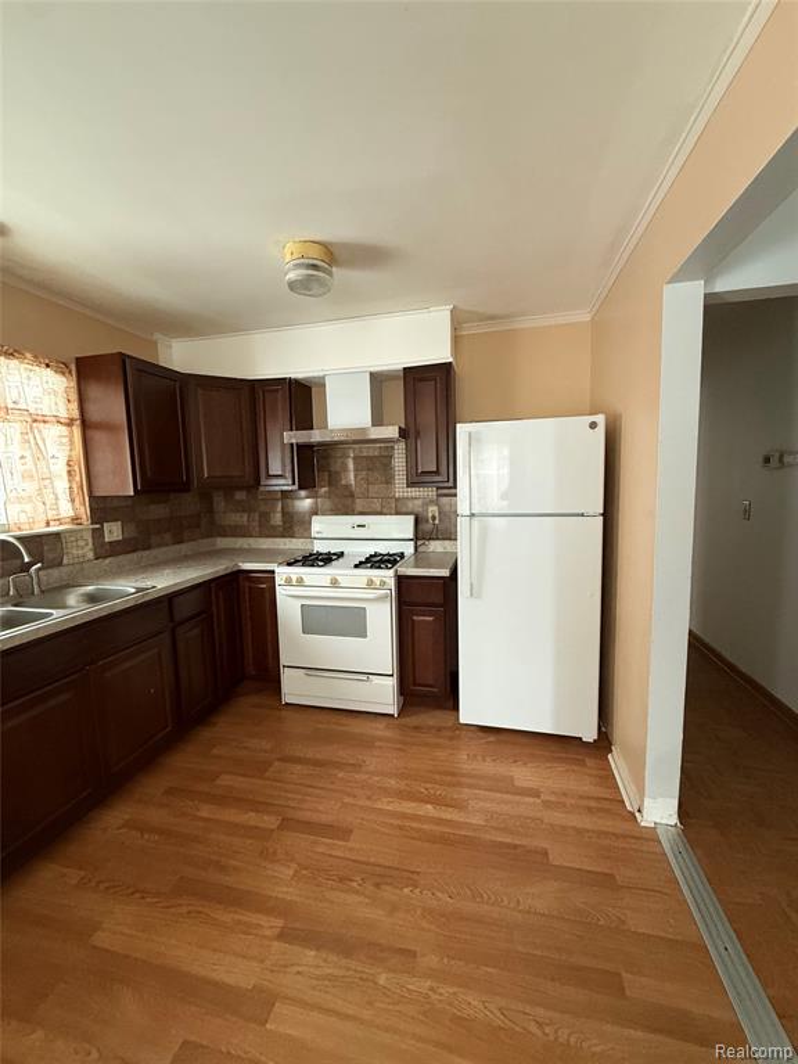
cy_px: 532
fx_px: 430
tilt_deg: -6.6
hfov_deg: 85.7
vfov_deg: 102.1
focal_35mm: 14
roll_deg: +1.6
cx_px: 399
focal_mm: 2.22
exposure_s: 1/60
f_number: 2.2
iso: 500
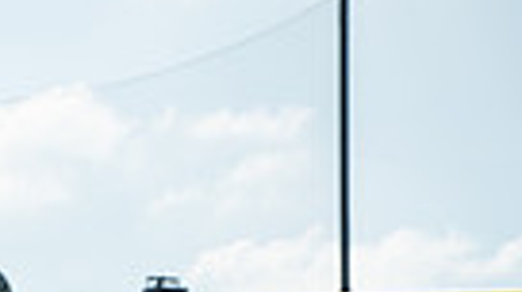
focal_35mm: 160
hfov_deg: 13.3
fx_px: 2211
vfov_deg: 6.9
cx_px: -8
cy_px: 818
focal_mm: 46
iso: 100
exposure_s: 1/320
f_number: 7.1
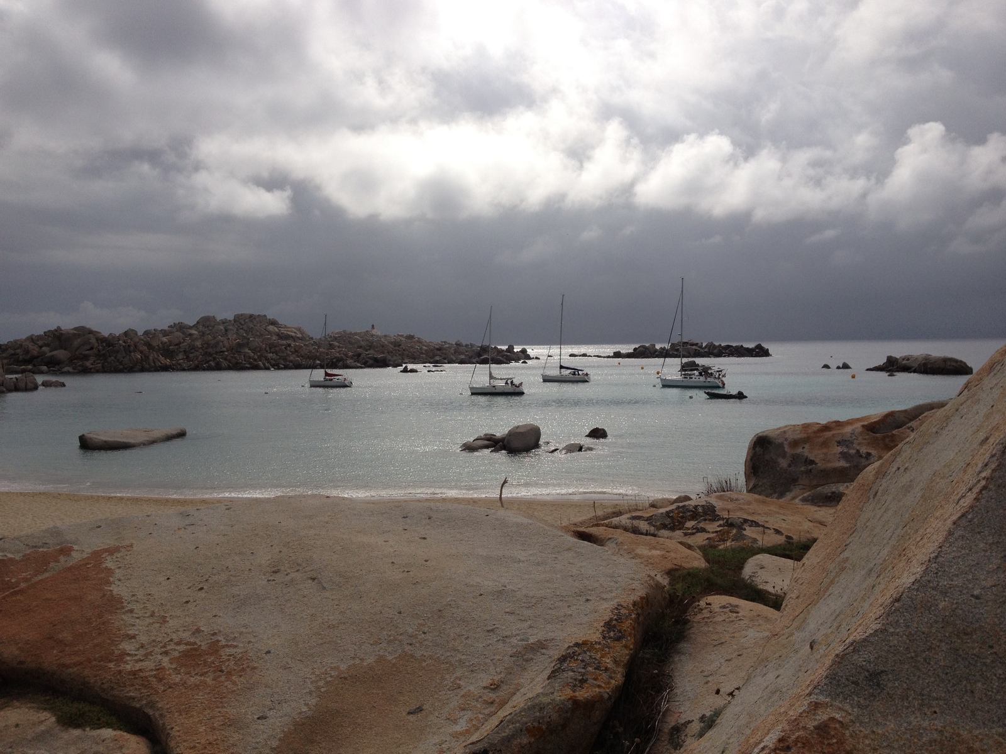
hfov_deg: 52.6
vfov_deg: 40.7
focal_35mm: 35
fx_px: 1017
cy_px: 377
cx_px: 503
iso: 64
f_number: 2.4
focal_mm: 4.28
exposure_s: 1/5025
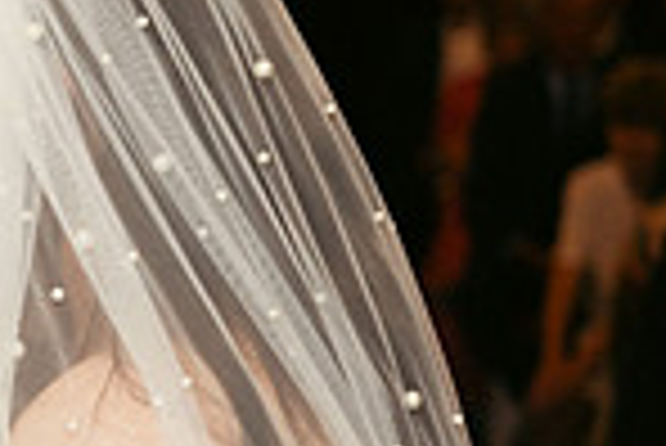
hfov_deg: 7.3
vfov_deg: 5.0
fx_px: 5074
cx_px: -504
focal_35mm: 274
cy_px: 466
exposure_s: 1/160
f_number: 3.5
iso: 800
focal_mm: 70
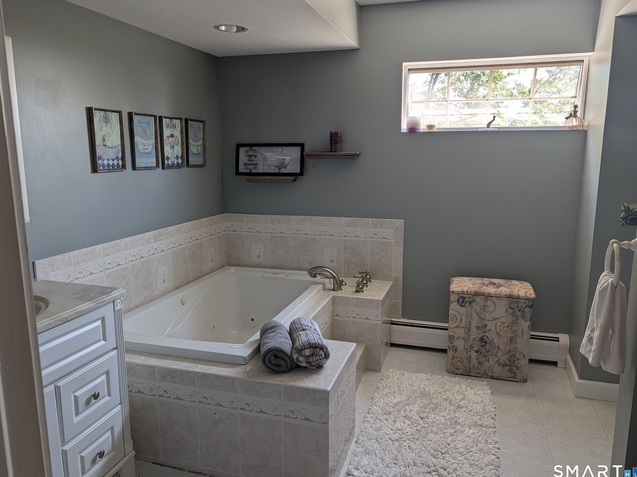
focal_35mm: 25
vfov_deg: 54.9
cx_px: 321
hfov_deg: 69.4
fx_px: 460
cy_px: 234
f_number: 1.68
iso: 15
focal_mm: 6.9
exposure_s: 1/65.6
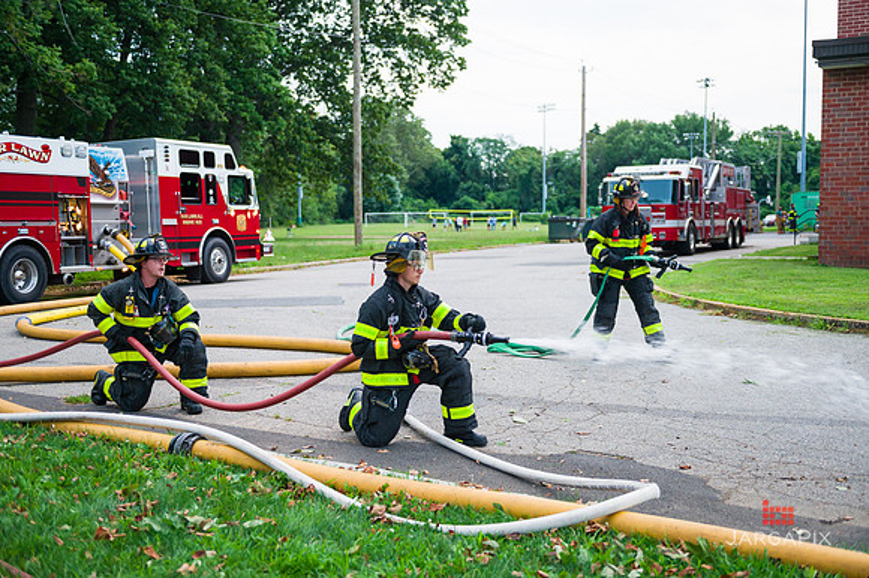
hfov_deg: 46.4
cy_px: 289
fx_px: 1013
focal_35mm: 42
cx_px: 434
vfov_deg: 31.9
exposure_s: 1/200
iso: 1000
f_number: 3.2
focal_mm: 42
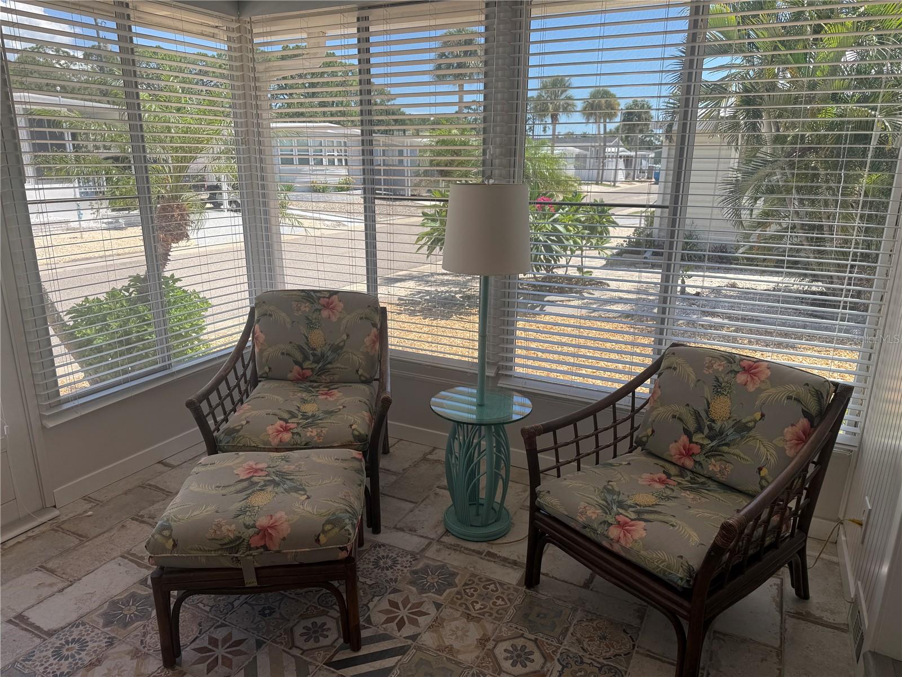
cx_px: 451
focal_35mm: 24
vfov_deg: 56.8
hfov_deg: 71.6
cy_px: 338
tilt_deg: -15.9
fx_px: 625
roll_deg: -0.5
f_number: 1.78
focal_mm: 6.76
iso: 80
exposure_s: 1/1032
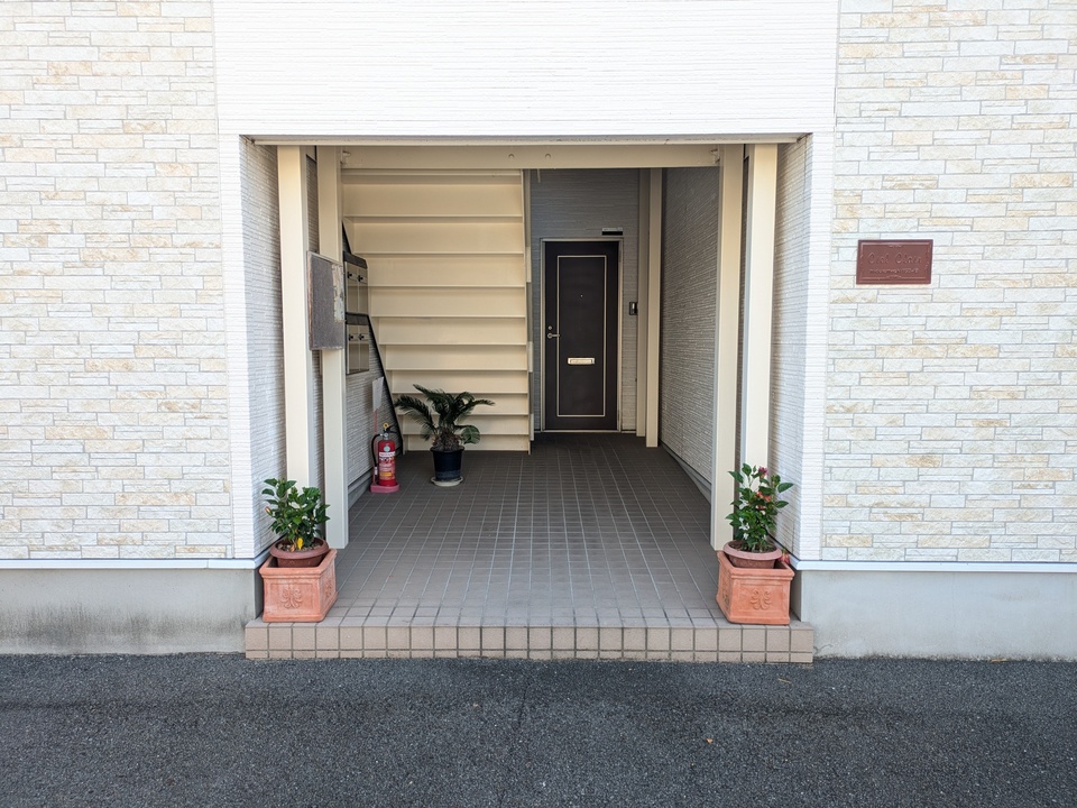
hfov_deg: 69.4
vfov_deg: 54.9
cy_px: 404
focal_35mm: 25
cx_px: 538
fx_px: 778
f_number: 1.89
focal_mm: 5.43
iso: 46
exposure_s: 1/151
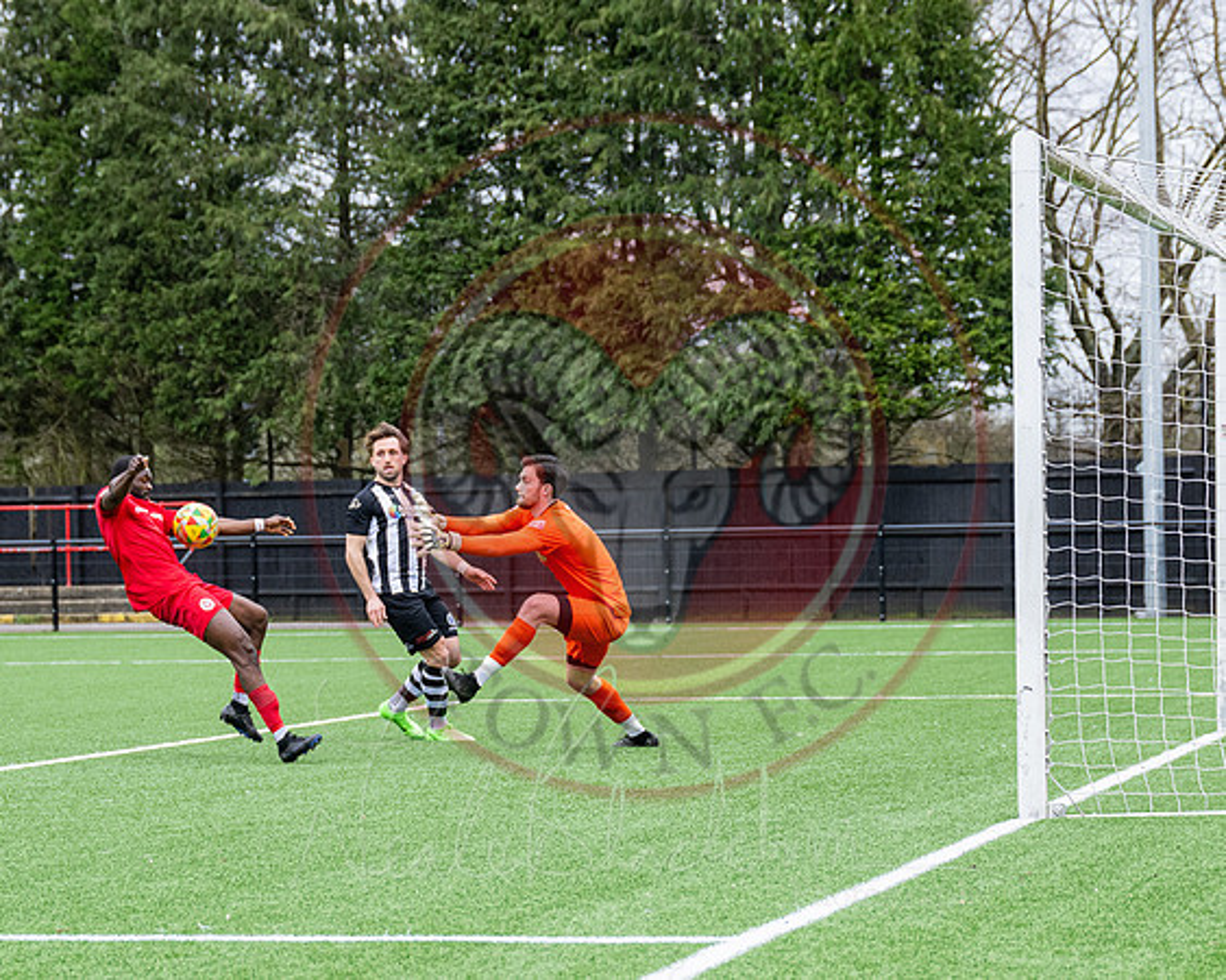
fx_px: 4828
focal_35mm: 133
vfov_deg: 11.6
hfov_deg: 14.4
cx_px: 414
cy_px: 632
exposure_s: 1/1000
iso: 800
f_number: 4
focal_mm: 75
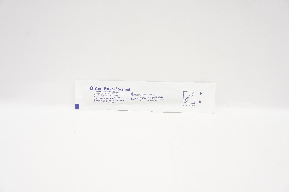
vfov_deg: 47.8
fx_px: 217
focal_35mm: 27
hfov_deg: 67.4
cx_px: 144
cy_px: 96
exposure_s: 1/30
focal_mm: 18
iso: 400
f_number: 8
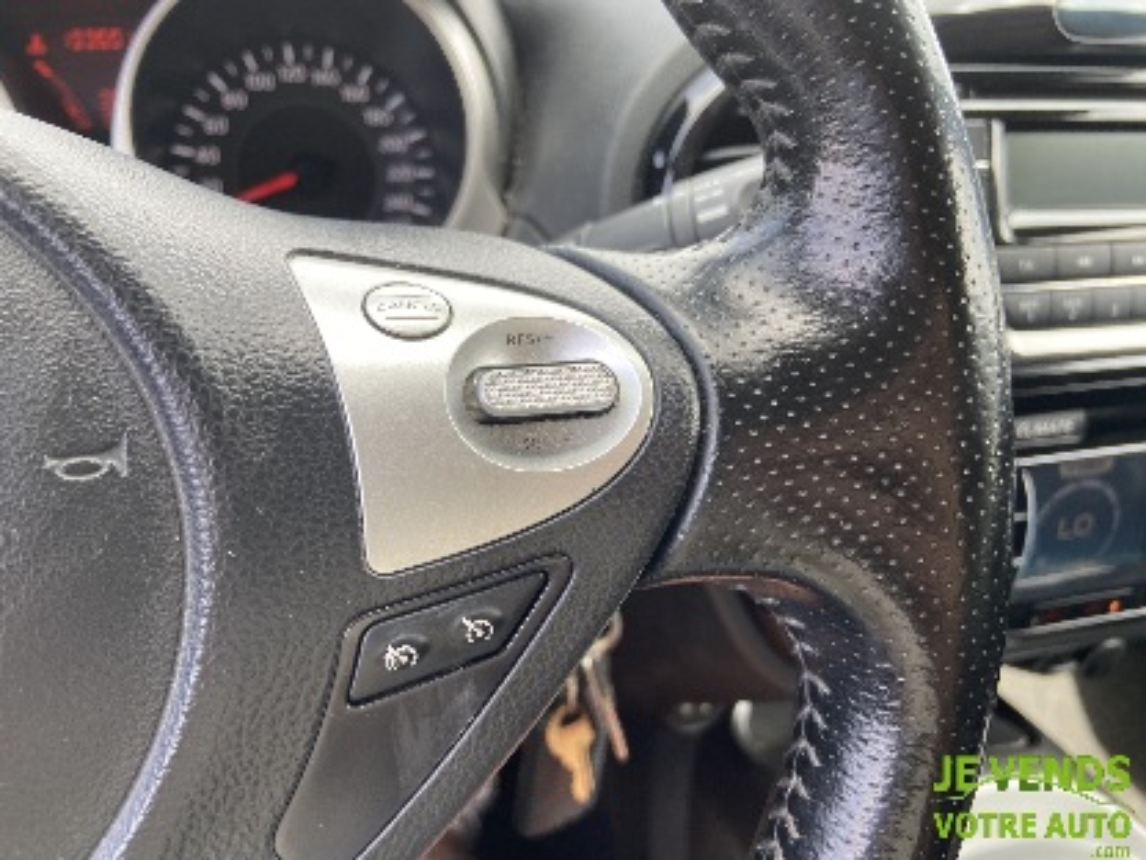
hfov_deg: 67.3
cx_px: 573
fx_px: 861
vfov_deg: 53.1
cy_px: 430
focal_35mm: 26
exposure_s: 1/122
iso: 50
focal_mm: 4.25
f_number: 1.8
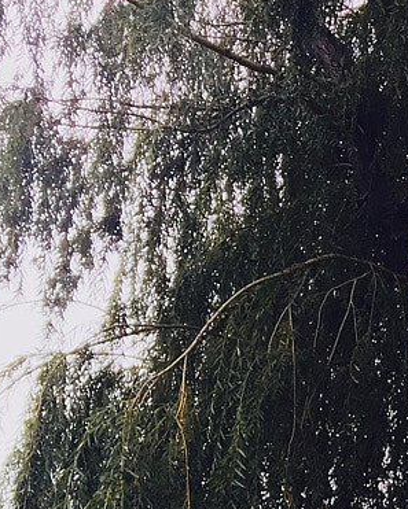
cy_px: 804
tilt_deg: +19.7
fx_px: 1841
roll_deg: +1.6
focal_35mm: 122
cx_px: 787
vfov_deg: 14.5
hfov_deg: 11.5
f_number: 2.2
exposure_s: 1/120
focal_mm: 4.15
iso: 32
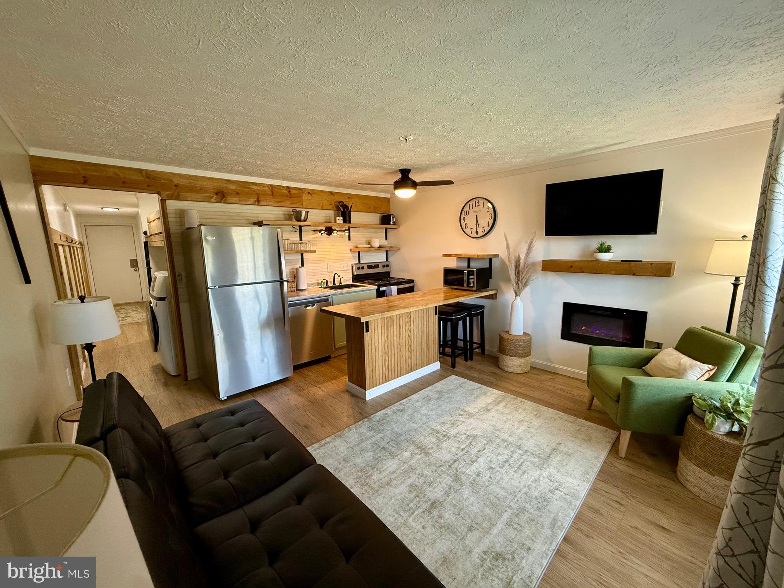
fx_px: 317
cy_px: 294
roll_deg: +1.2
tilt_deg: -9.0
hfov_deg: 102.1
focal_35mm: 14
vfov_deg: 85.7
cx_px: 392
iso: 320
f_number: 2.2
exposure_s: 1/120
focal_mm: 2.22
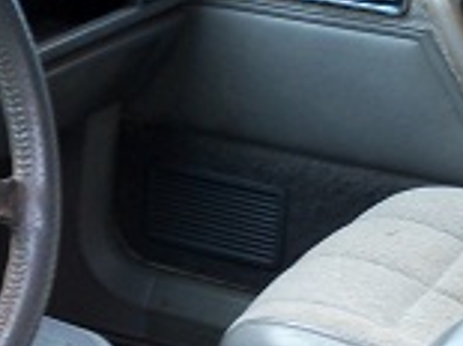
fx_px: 1657
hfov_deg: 15.4
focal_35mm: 124
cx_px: -78
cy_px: 395
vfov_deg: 11.7
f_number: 3.5
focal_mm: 6.2
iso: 100
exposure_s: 1/30
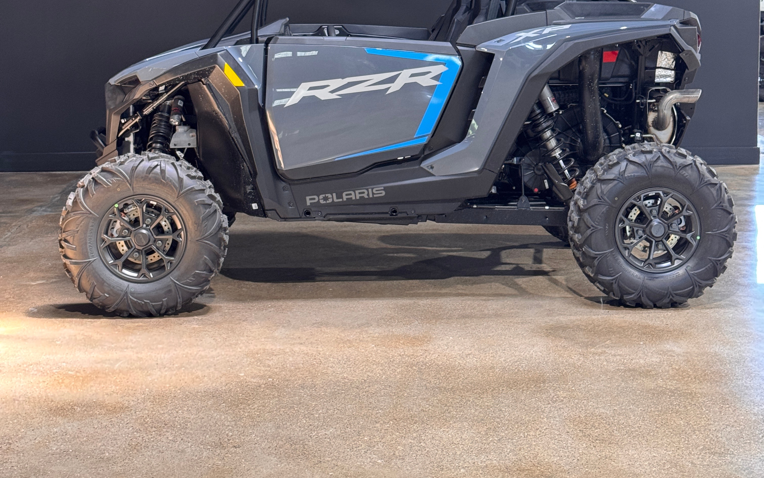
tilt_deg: -4.7
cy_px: 64
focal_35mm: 68
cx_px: 383
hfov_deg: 30.2
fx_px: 1416
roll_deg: -0.4
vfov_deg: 18.9
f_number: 1.78
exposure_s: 1/60
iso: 200
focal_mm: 6.76
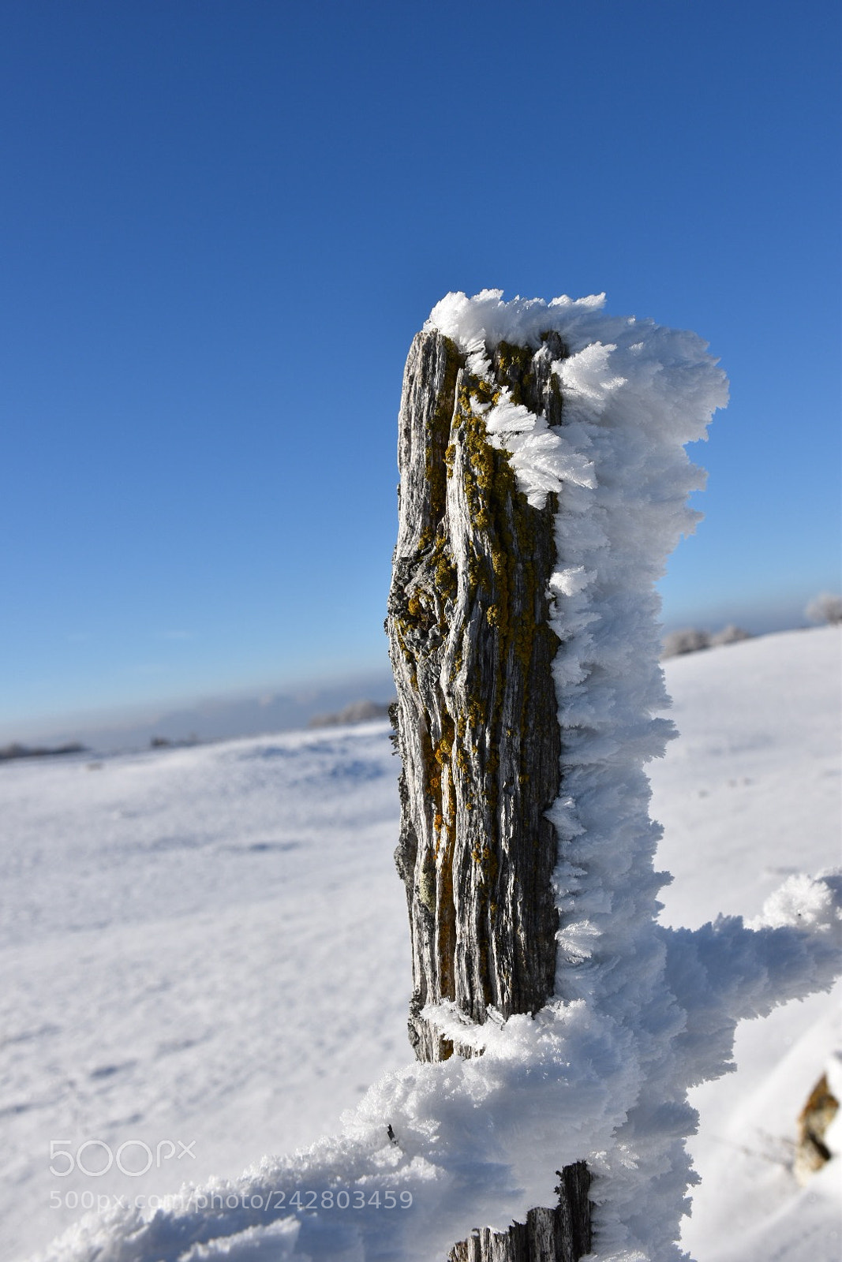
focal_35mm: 33
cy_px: 631
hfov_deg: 40.0
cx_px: 421
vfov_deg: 57.2
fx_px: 1157
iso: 200
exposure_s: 1/640
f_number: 9
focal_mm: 22
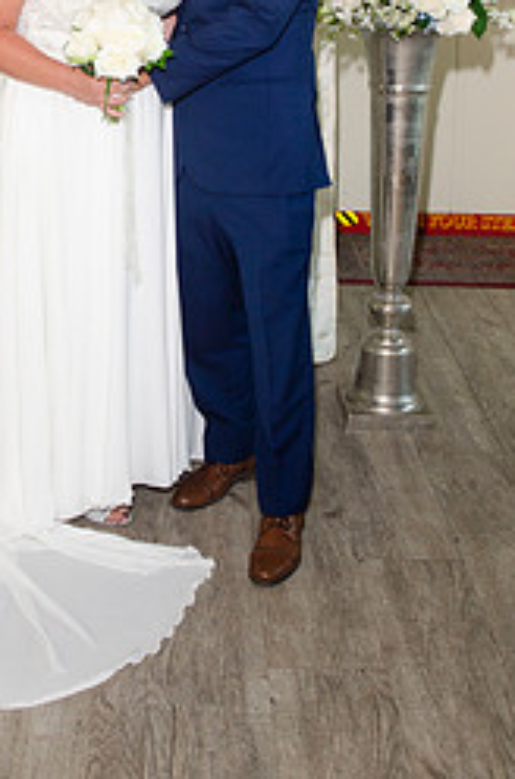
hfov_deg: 22.2
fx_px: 1295
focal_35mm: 60
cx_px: 113
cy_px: 144
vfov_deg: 32.5
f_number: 5.6
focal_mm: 22
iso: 400
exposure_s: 1/125
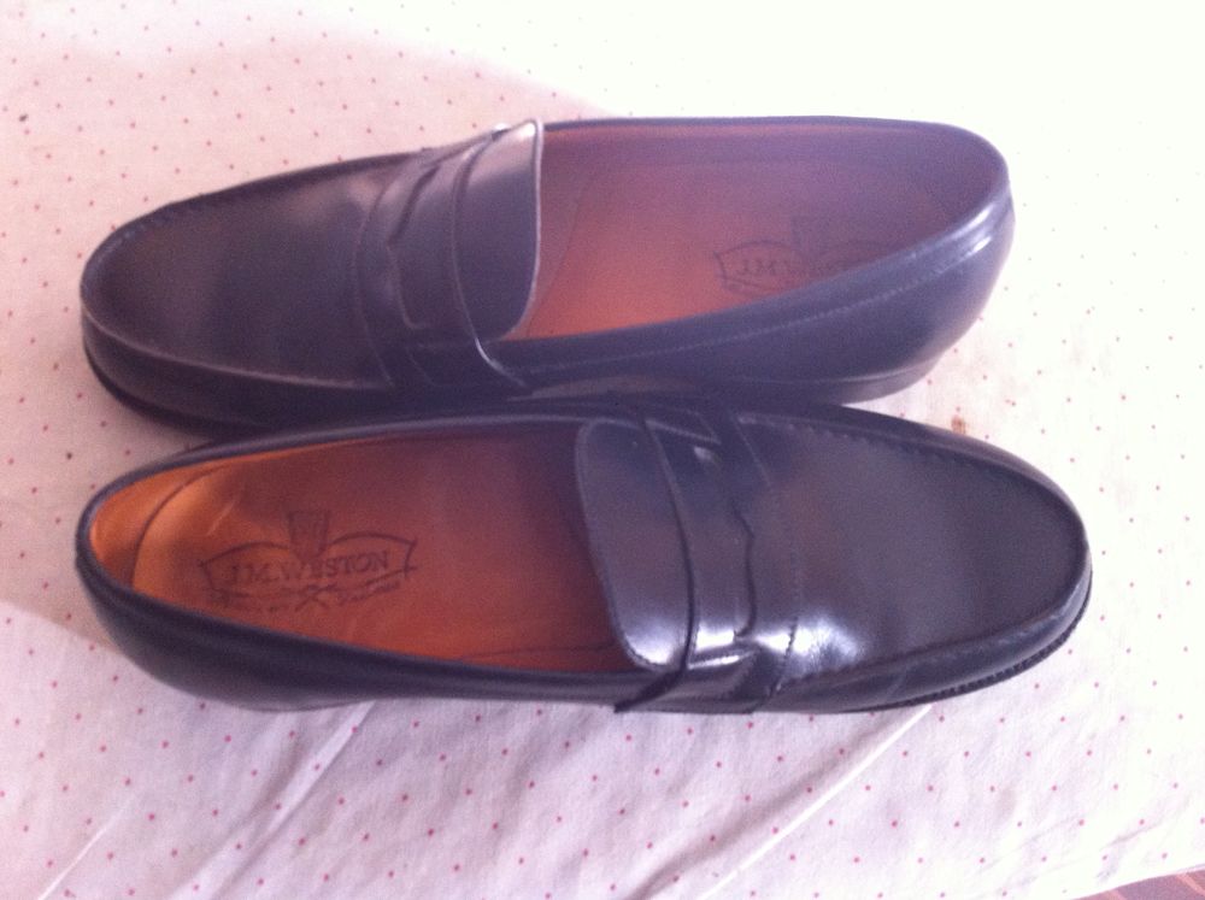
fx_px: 1217
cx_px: 602
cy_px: 450
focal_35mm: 35
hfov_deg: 52.7
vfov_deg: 40.6
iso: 320
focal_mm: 3.85
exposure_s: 1/15
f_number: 2.8
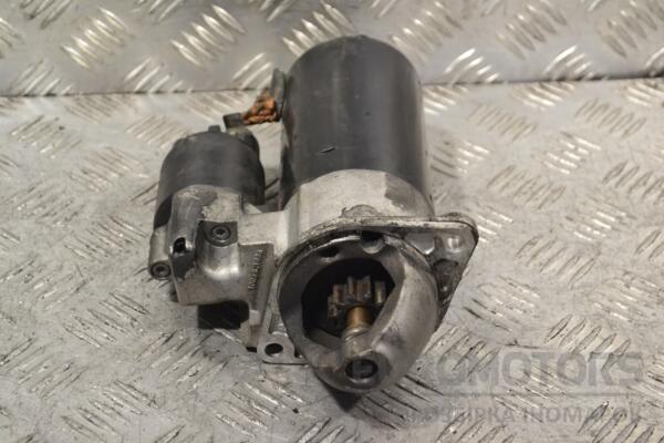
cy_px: 222
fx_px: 1522
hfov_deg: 24.6
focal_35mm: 82
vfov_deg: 16.6
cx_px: 332
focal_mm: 55
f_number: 7.1
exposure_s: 1/200
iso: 3200
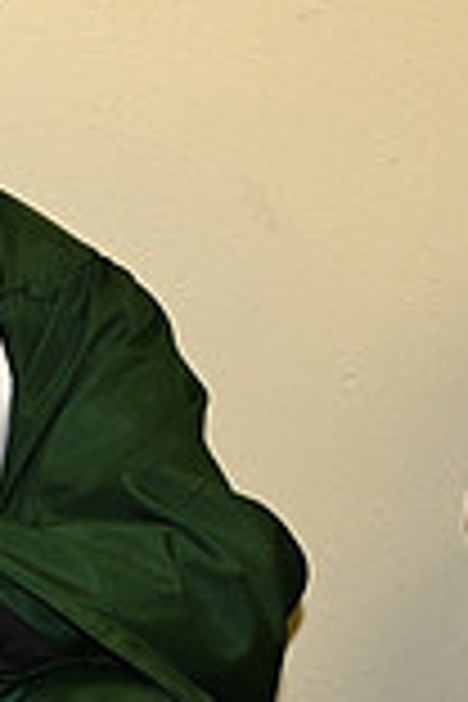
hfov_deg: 7.6
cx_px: -702
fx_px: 3256
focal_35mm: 167
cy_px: 423
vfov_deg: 12.3
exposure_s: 1/60
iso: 1600
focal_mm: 45
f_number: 5.6
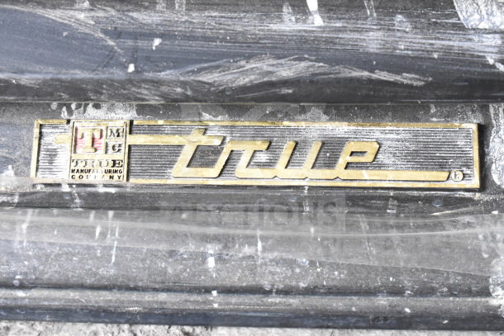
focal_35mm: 63
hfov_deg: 31.9
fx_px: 882
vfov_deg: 21.6
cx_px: 252
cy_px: 168
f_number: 5
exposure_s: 1/60
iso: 2200
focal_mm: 42
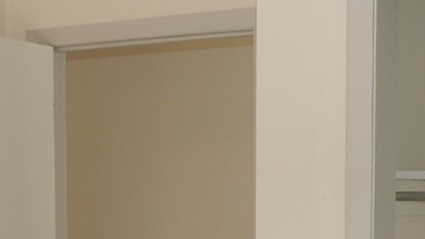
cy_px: 342
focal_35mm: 107
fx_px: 1206
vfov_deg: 11.0
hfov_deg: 20.0
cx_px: 197
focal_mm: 4.3
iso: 100
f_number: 3
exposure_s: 1/50
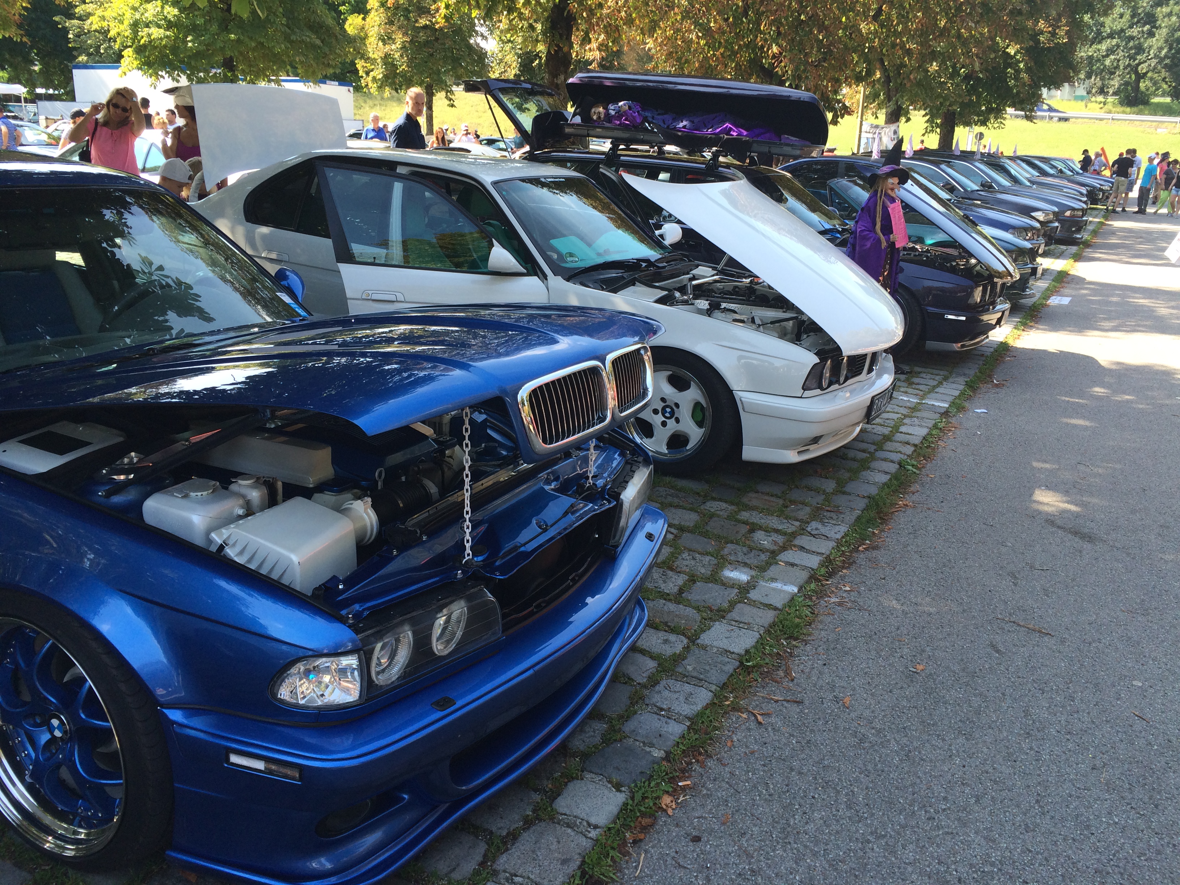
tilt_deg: -18.0
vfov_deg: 48.2
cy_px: 442
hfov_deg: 61.7
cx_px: 590
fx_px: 989
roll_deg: -1.1
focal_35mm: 29
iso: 32
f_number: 2.2
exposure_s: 1/281
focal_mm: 4.15
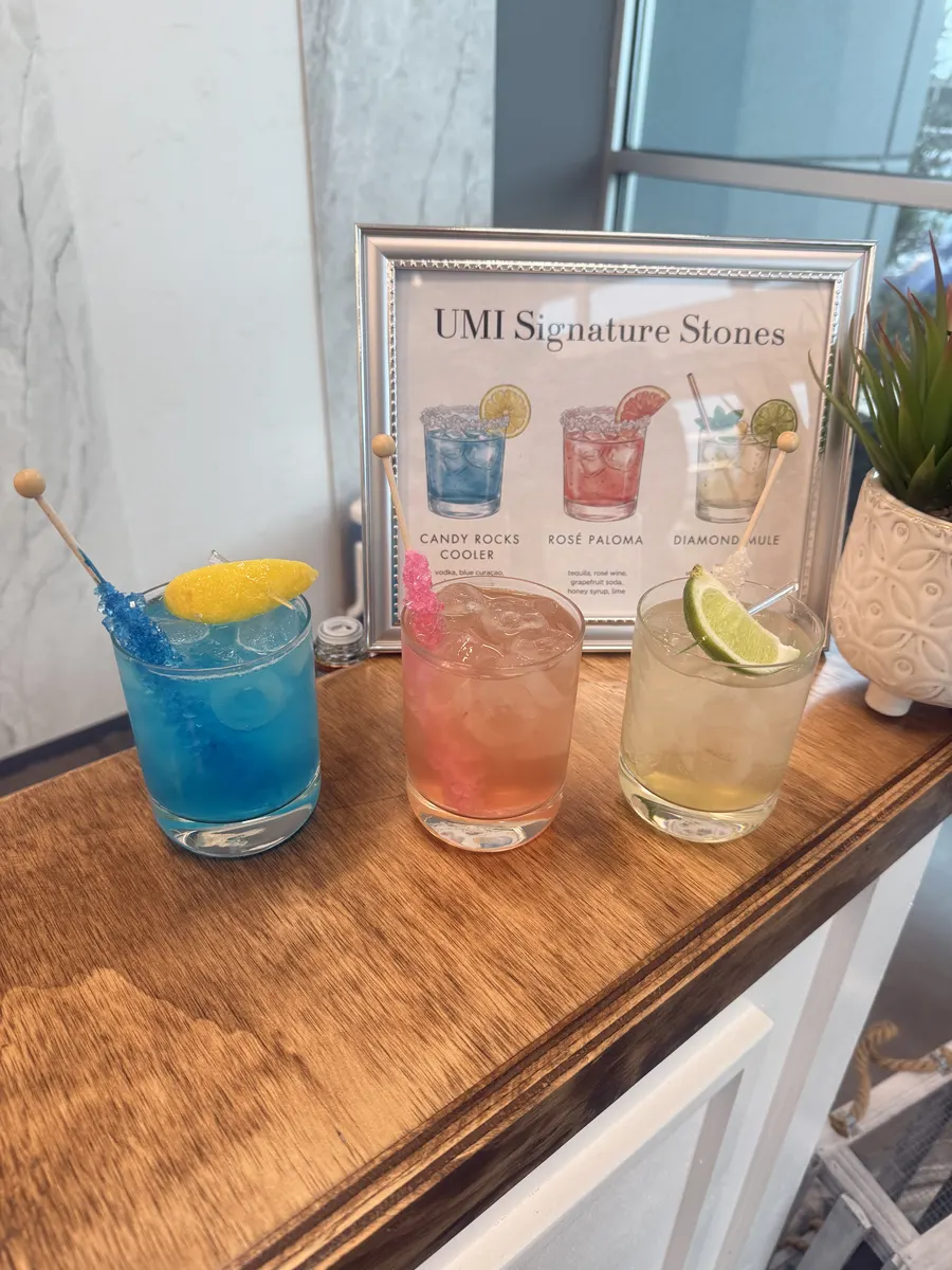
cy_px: 635
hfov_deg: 56.8
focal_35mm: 24
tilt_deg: -31.3
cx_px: 476
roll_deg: -3.4
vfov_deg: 71.6
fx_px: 880
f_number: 1.78
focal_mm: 6.76
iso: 160
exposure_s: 1/60
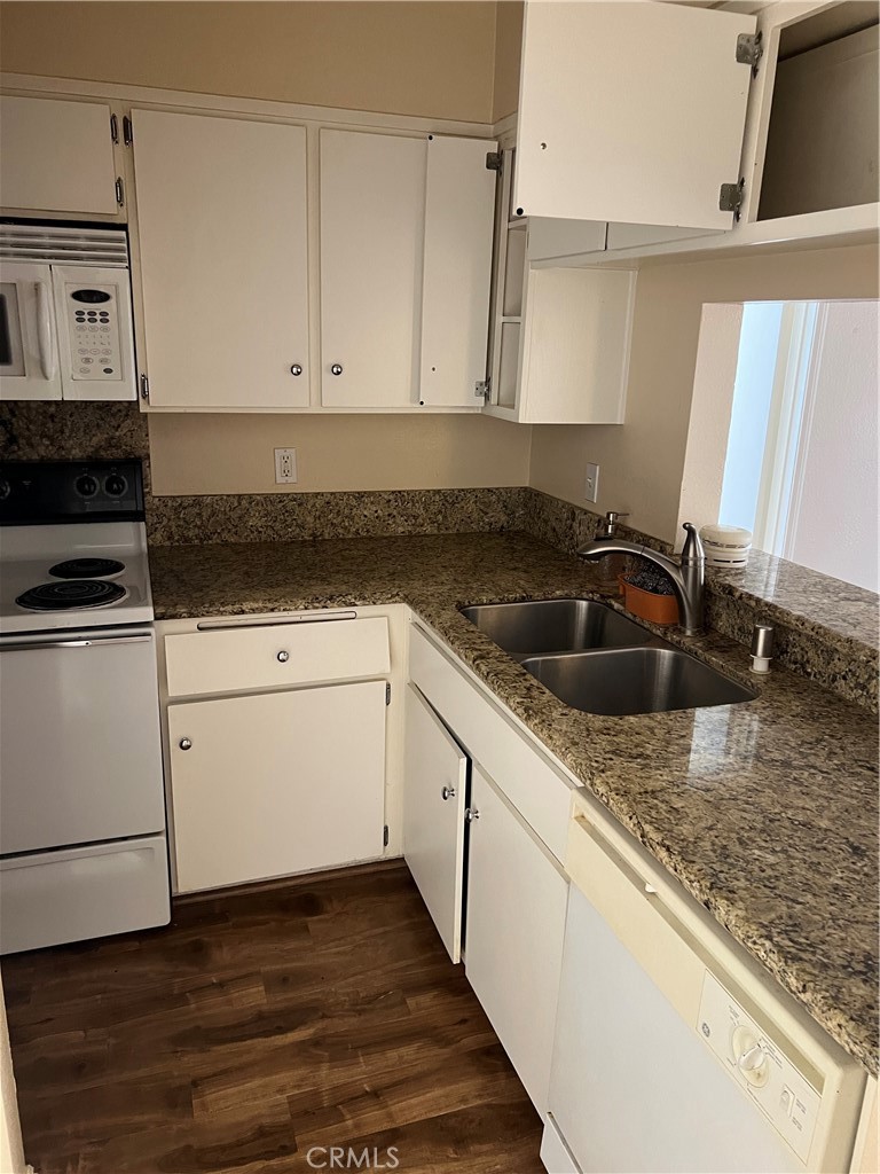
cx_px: 440
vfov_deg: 67.3
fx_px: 881
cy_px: 587
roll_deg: -1.1
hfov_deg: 53.1
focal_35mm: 26
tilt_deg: -15.0
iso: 250
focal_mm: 5.7
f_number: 1.5
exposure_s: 1/60
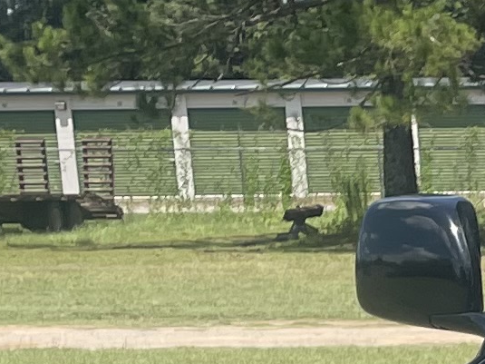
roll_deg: +2.2
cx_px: 1169
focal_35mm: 196
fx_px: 2746
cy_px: 645
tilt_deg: -9.8
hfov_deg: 9.1
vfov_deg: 7.4
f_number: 1.6
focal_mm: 4.2
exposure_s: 1/2053
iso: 32
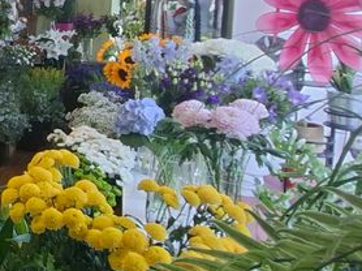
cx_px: -143
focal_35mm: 52
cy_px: 29
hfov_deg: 28.2
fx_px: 543
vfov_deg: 27.1
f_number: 2.2
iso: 80
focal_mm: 1.74
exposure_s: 1/50
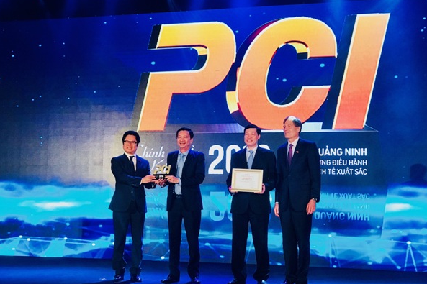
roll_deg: -1.9
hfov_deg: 31.4
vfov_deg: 21.2
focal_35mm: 64
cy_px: 142
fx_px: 759
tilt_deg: +5.0
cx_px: 215
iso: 125
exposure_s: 1/50
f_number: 2.8
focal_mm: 6.6
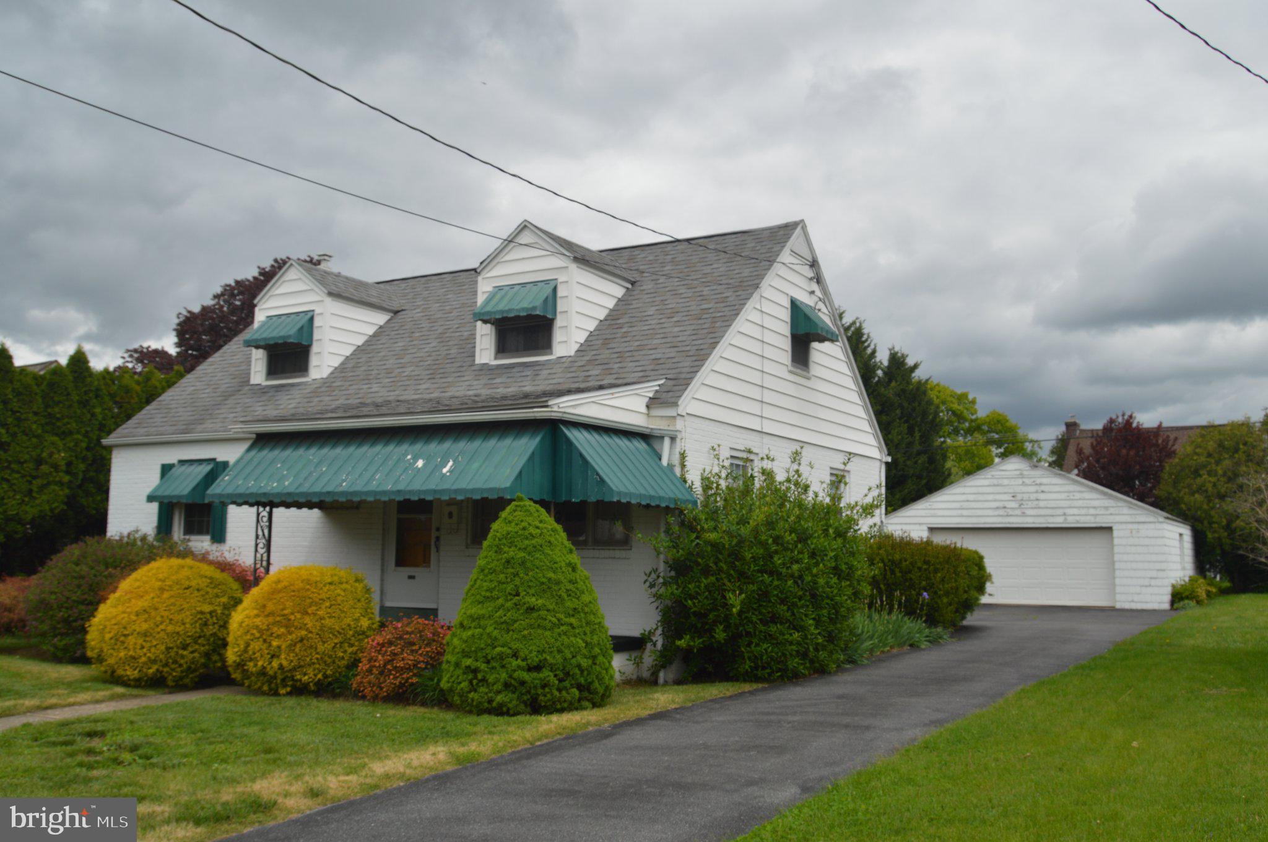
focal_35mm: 33
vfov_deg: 39.9
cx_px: 634
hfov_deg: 57.3
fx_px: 1161
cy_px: 421
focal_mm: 22
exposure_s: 1/250
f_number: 8
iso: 100
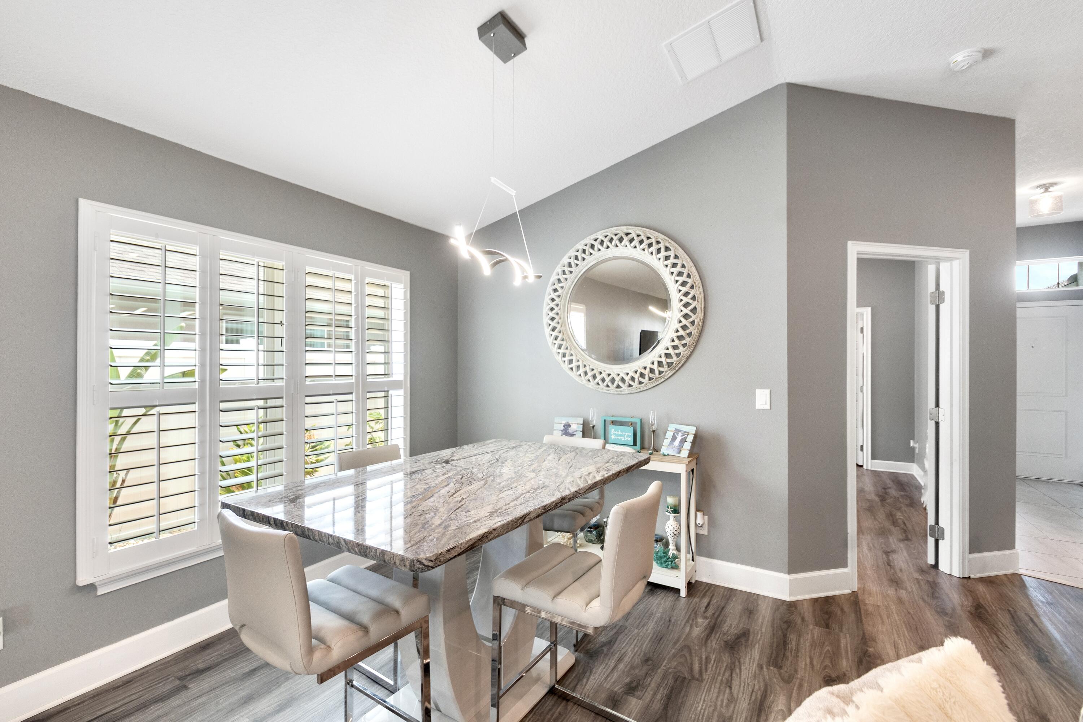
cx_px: 542
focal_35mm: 16
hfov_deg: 95.0
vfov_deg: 72.1
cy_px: 361
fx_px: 496
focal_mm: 11
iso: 320
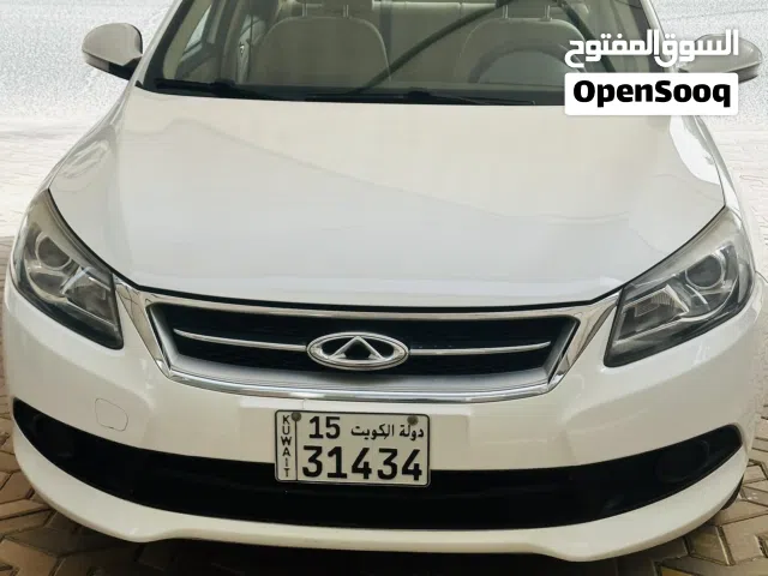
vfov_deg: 30.3
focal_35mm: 48
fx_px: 1065
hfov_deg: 39.7
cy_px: 288
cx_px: 384
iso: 64
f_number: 1.78
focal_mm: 6.86
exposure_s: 1/1272
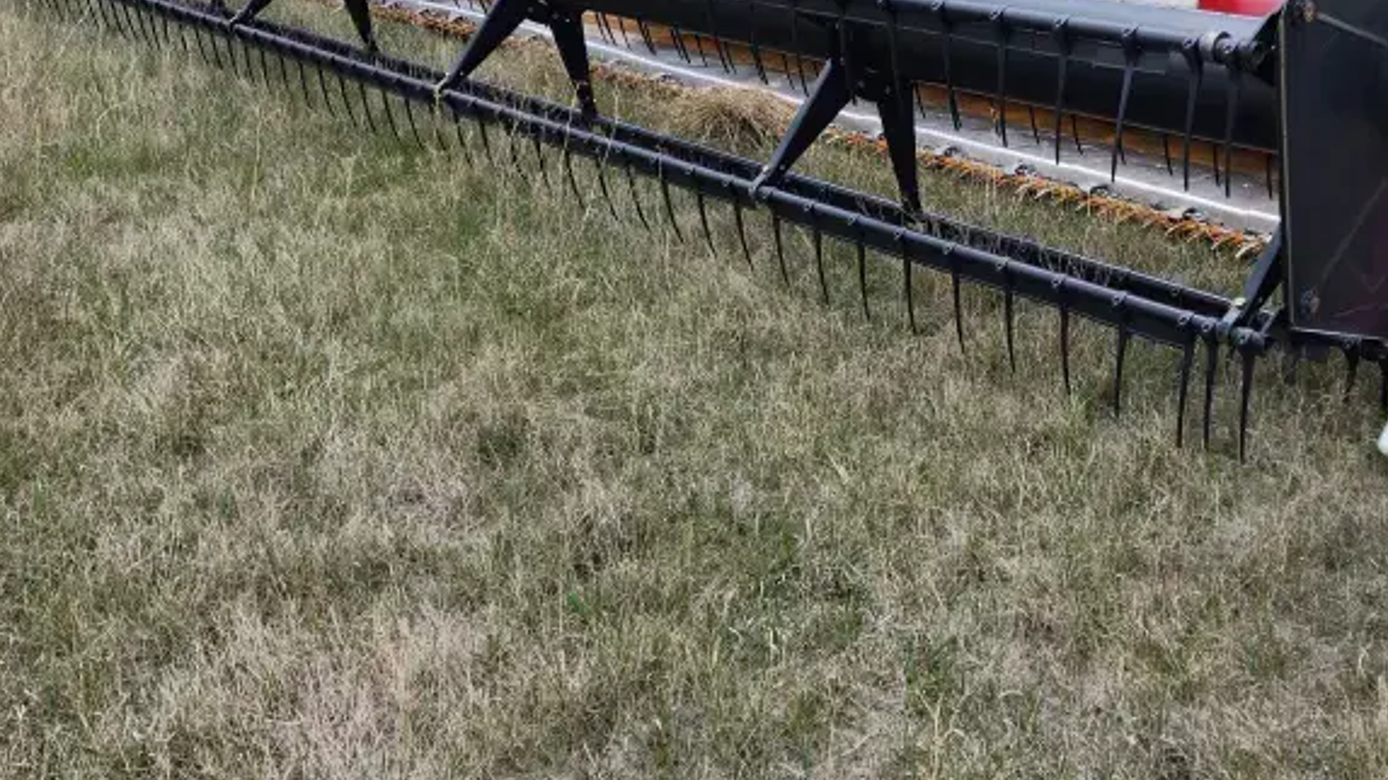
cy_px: 283
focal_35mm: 42
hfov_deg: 47.8
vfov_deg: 28.2
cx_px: 894
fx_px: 1545
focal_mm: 6.4
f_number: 1.8
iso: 12
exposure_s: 1/765
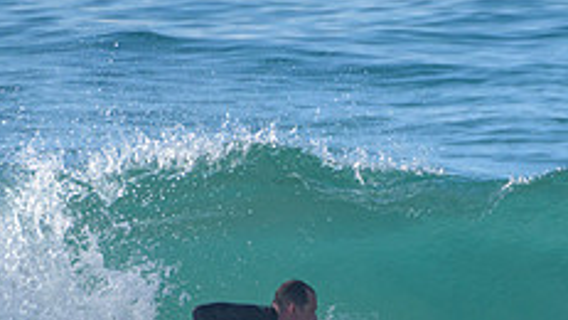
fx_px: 24266
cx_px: 550
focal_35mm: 1611
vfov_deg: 0.8
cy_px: 381
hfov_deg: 1.3
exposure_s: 1/2000
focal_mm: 500
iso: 160
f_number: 5.6
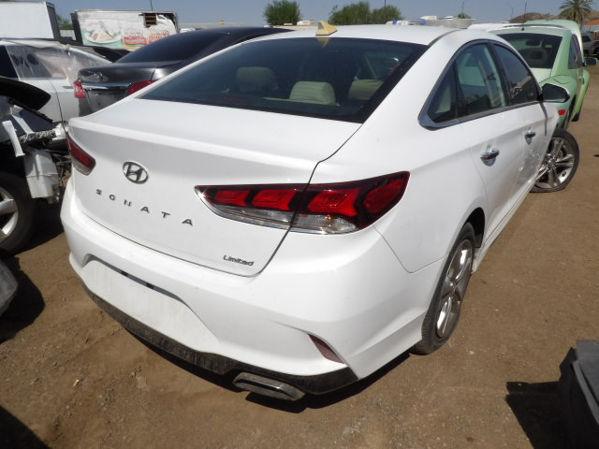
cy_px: 224
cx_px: 300
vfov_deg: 56.8
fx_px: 415
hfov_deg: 71.6
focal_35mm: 24
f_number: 7.4
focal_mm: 4.3
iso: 100
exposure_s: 1/711
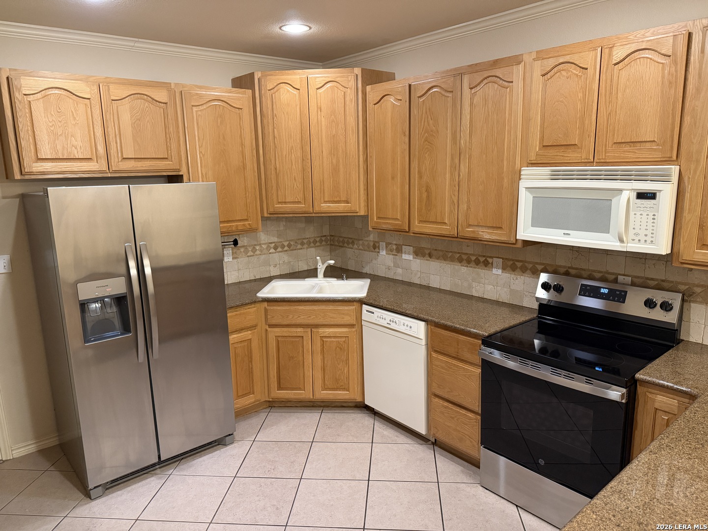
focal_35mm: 24
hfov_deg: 71.6
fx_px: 491
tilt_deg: -12.0
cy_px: 266
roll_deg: +2.0
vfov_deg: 56.8
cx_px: 354
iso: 500
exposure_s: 1/60
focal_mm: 6.76
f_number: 1.78
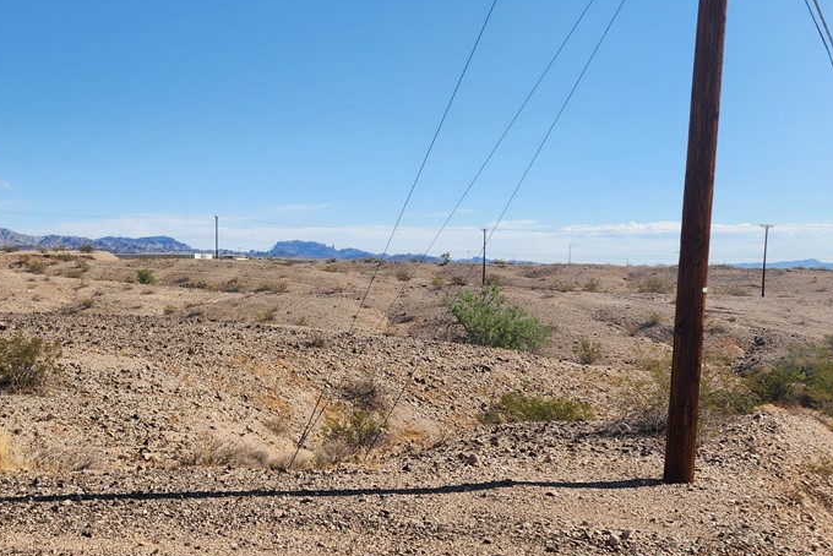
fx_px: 833
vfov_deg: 36.9
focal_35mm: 36
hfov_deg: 51.8
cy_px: 298
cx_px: 257
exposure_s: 1/1809
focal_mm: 5.4
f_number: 1.8
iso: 20
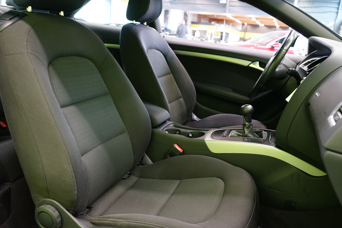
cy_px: 114
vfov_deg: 43.6
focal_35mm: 30
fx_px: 285
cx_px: 171
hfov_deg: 61.9
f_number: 5
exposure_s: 1/20
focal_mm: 30
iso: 2500
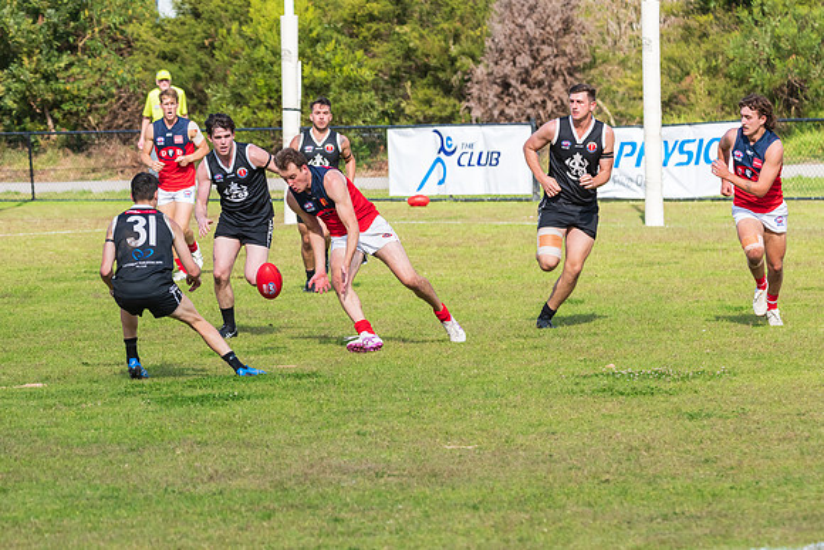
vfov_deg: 5.1
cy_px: 277
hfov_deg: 7.6
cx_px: 369
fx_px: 6184
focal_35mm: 270
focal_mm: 240
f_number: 9
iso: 800
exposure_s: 1/1600
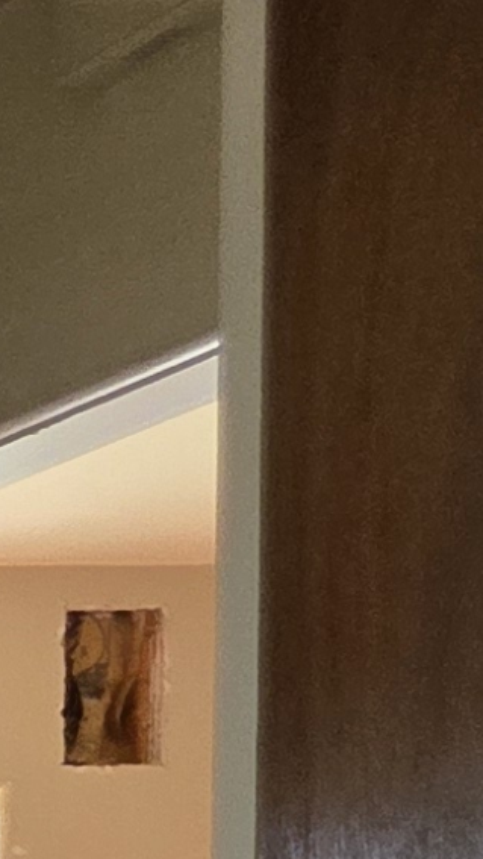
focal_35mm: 100
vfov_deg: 18.9
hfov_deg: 6.2
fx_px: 2277
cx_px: -1980
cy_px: 1268
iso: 100
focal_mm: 2.2
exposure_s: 1/120
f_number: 1.9
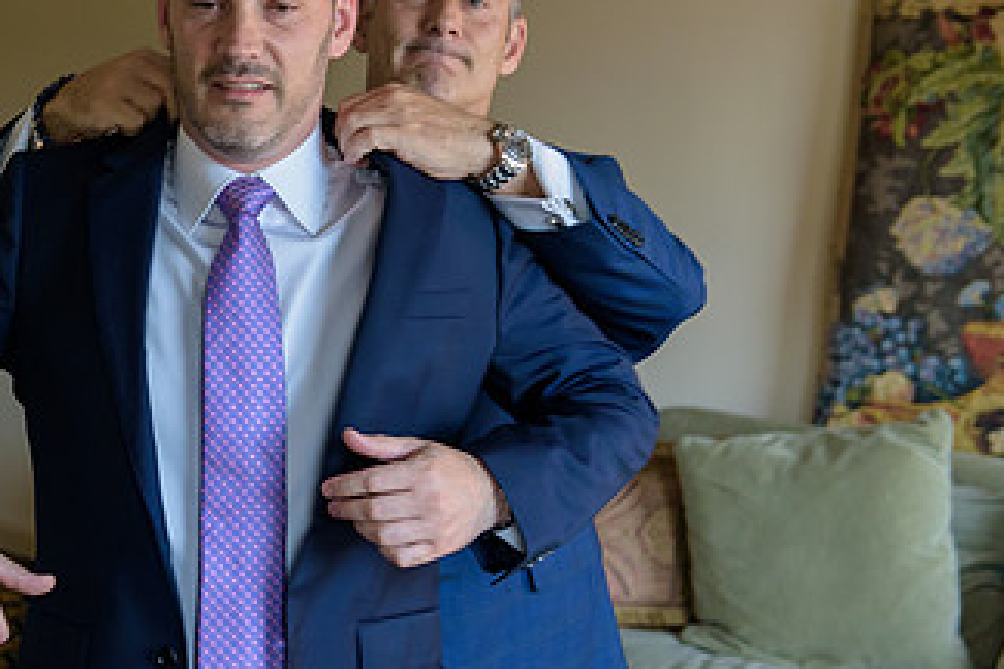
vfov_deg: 15.9
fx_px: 2398
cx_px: 149
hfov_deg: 23.2
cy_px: 302
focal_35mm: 86
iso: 640
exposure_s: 1/125
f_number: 3.2
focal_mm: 48
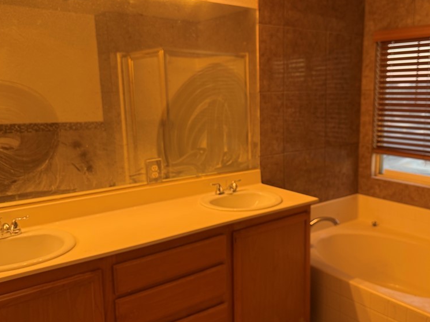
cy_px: 152
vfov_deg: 42.9
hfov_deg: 54.9
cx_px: 261
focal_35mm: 33
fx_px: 410
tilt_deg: -7.8
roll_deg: +0.5
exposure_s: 1/60
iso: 125
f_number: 1.78
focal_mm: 6.76
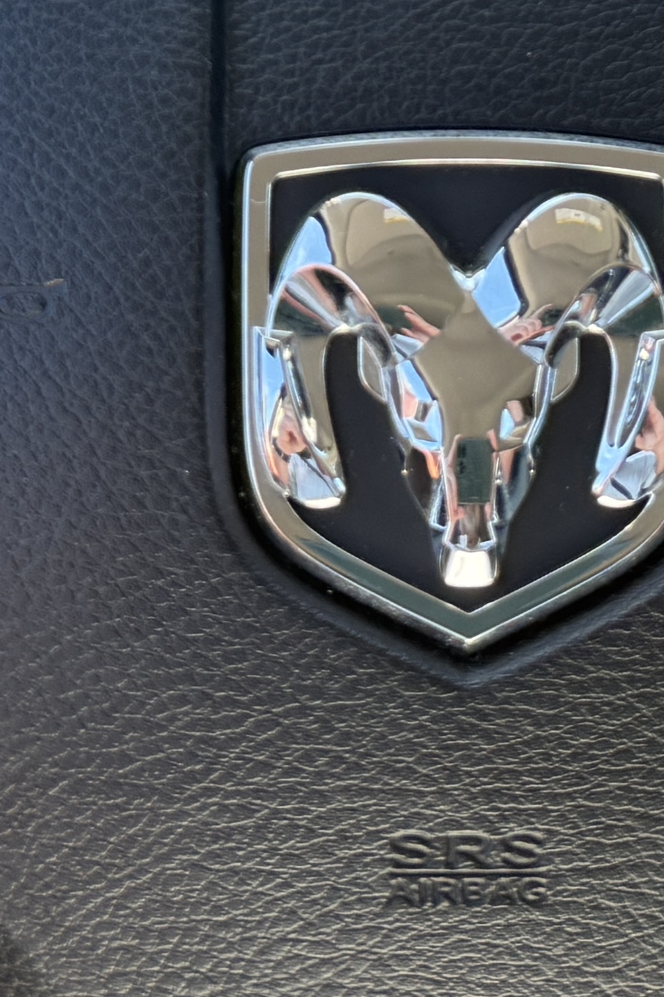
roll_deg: -1.8
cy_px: -186
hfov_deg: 13.8
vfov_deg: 19.5
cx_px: 483
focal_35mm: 99
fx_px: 2739
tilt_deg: -24.6
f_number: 1.78
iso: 100
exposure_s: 1/261
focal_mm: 6.76
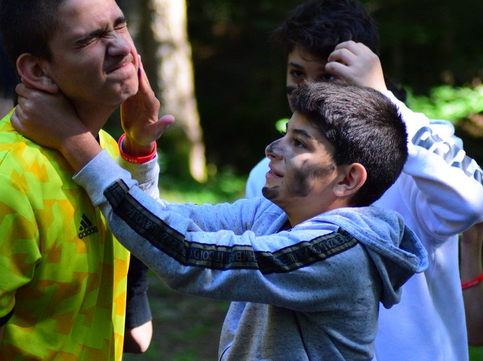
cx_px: 189
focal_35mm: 202
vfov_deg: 7.3
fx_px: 2817
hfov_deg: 9.8
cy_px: 148
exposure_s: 1/500
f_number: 4
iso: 3200
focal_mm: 98
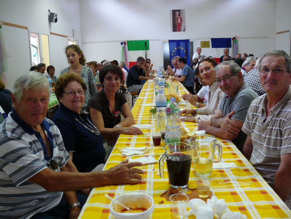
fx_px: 294
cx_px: 146
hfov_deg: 52.6
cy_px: 110
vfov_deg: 40.7
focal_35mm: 35
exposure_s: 1/25
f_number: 2.8
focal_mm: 7.4
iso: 200
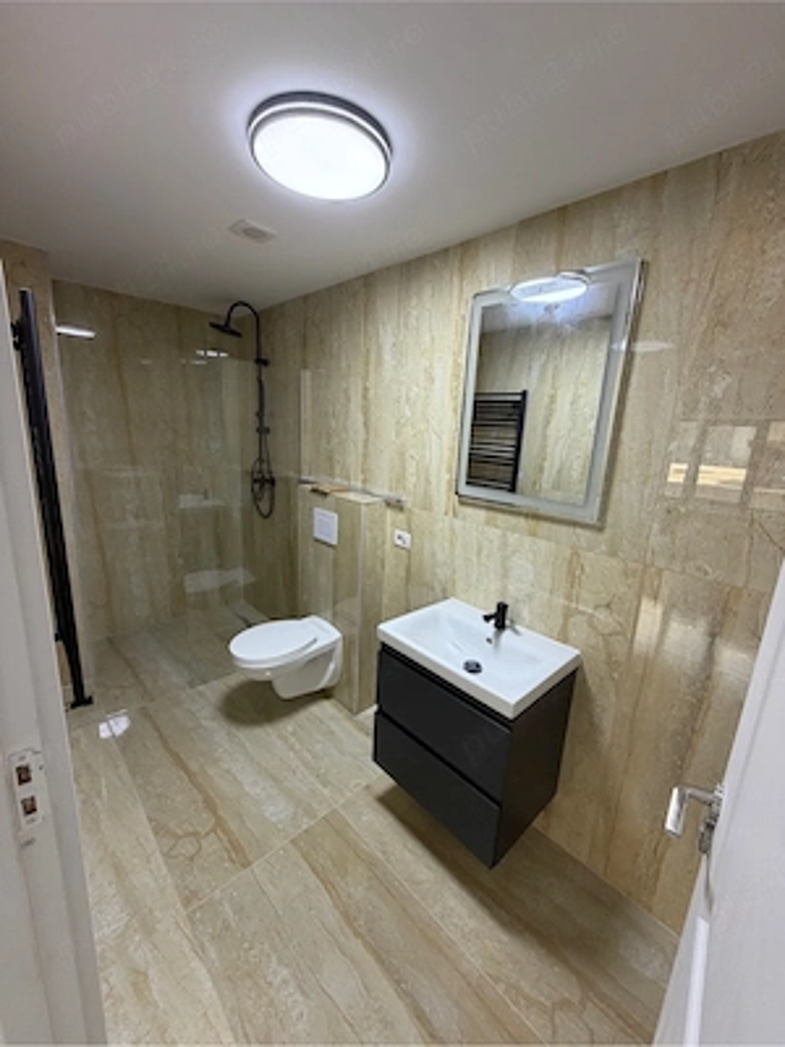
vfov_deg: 102.1
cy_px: 524
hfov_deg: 85.7
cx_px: 392
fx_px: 423
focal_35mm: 14
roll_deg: -2.9
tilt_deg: -12.9
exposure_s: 1/100
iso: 160
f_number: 2.2
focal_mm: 2.22
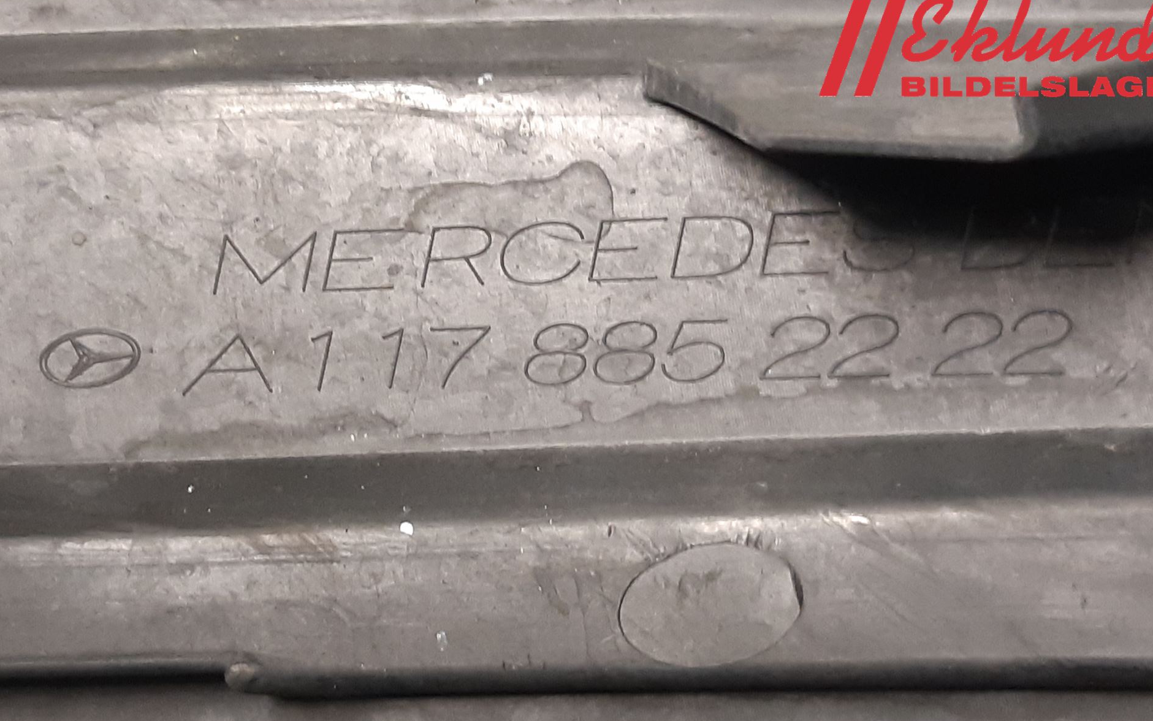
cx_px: 568
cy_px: 464
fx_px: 943
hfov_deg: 62.9
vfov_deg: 41.4
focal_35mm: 30
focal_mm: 3.93
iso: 200
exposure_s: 1/33
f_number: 1.7
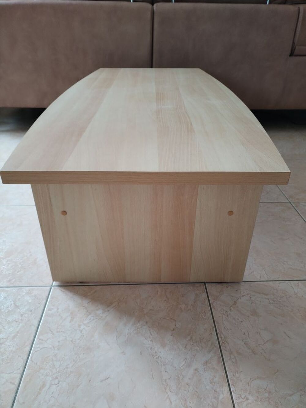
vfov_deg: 67.3
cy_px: 204
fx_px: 306
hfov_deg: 53.1
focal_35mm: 26
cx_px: 153
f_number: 1.8
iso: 803
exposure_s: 1/30
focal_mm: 4.75
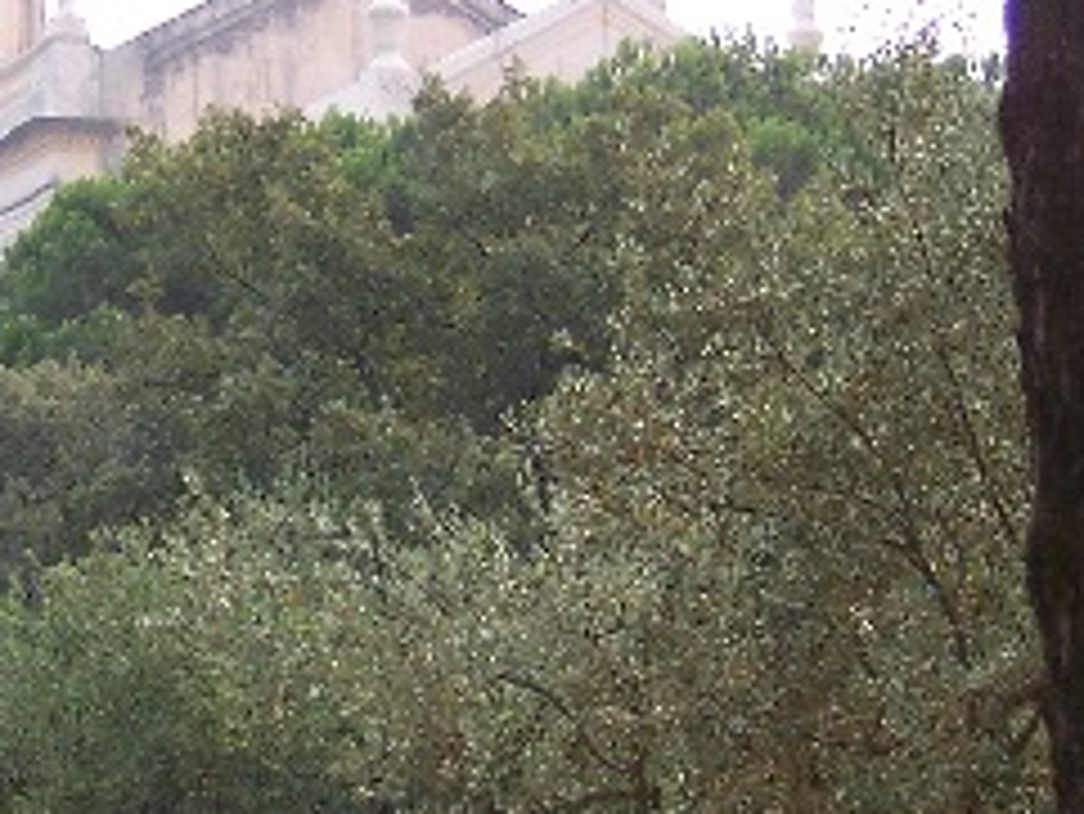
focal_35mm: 126
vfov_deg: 11.7
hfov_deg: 15.6
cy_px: 216
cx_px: 283
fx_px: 3948
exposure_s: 1/350
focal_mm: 8
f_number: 2.8
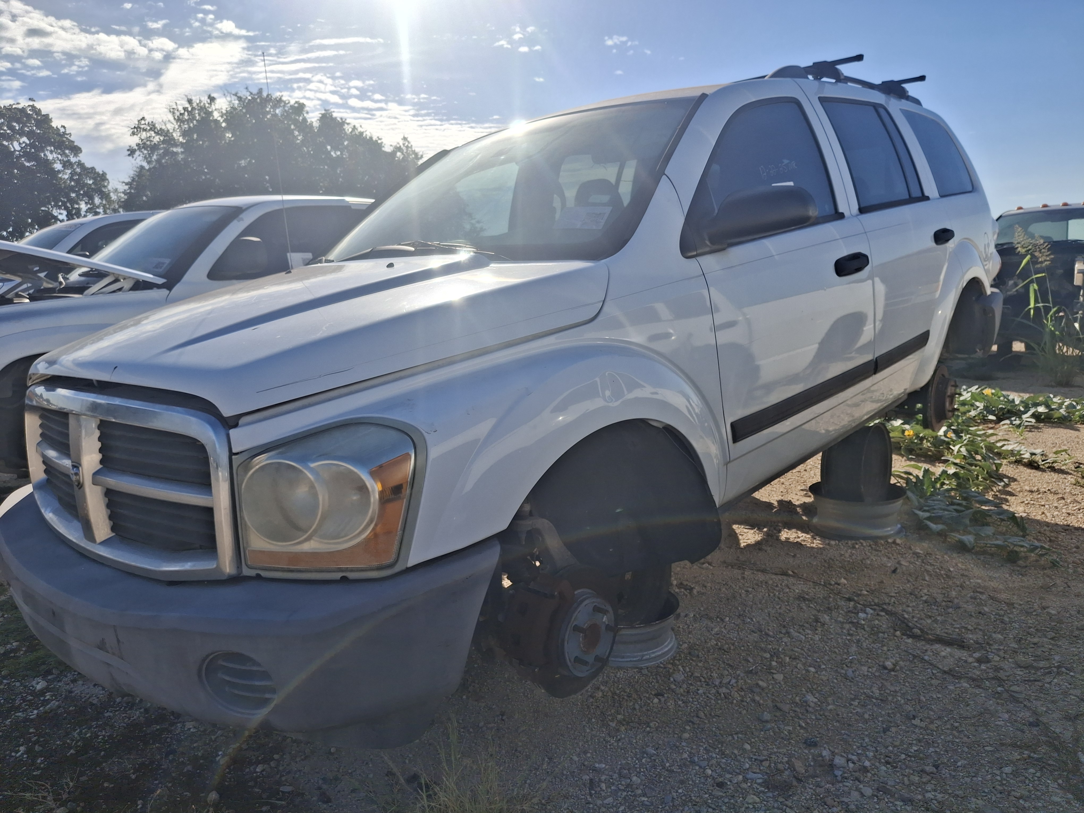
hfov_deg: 69.4
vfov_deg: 54.9
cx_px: 542
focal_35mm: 25
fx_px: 783
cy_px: 406
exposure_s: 1/4405
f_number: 1.8
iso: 32
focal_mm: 4.69
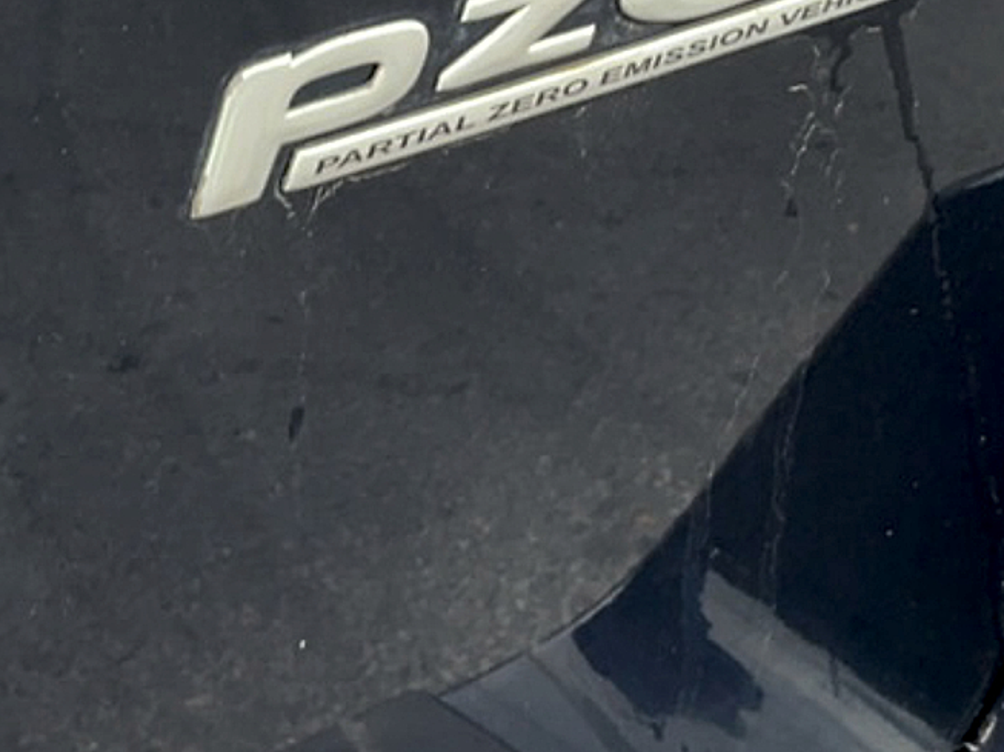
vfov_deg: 19.0
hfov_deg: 25.7
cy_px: 45
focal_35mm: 76
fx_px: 2203
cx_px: 447
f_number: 1.8
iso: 25
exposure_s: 1/120
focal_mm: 3
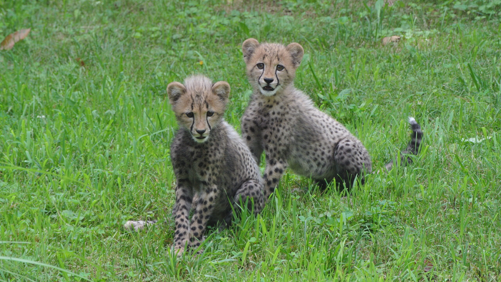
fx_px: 4145
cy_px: 146
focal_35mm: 312
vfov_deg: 3.9
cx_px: 250
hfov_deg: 6.9
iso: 100
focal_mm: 110
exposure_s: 1/80
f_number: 6.3
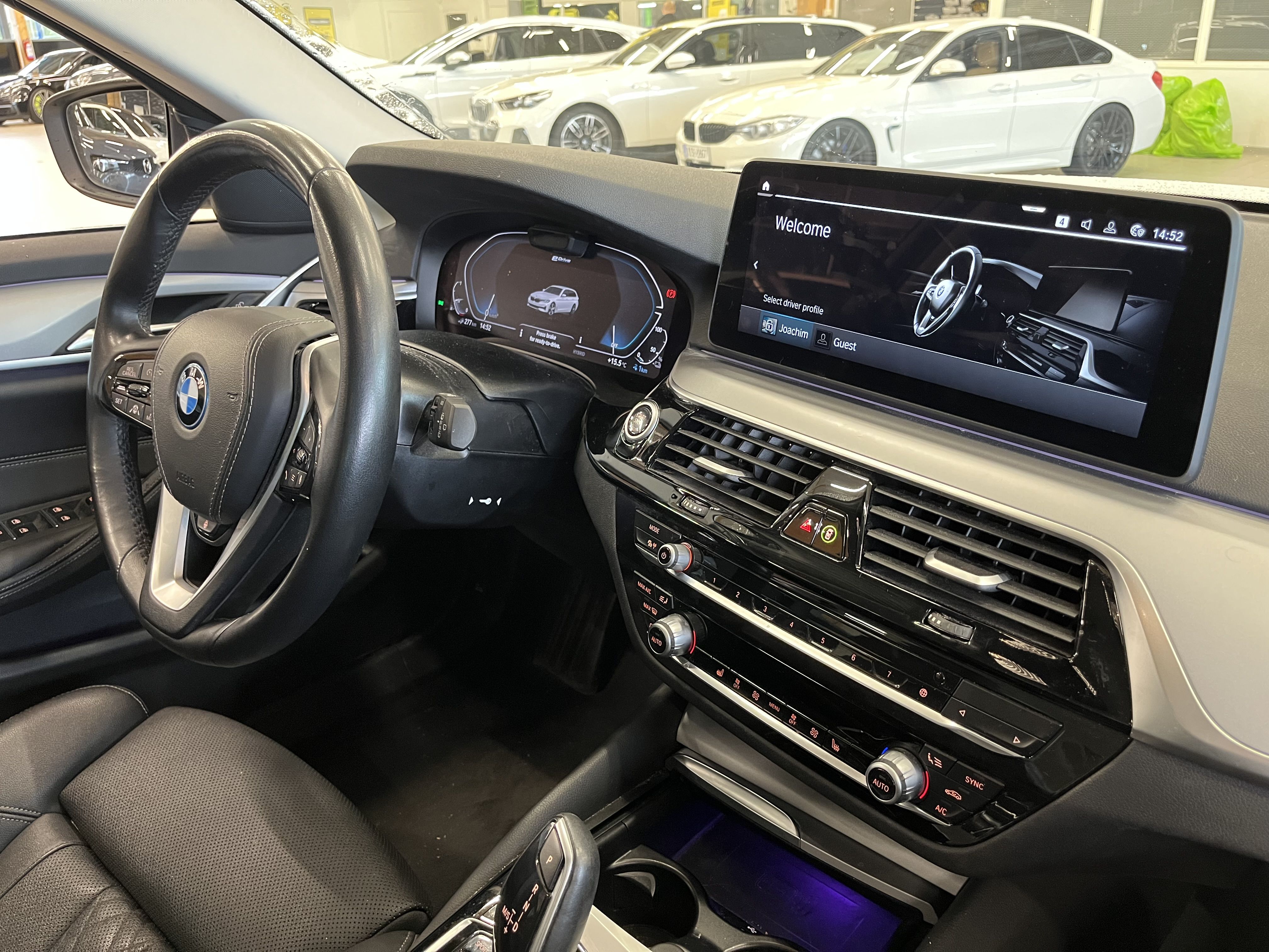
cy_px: 476
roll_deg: +2.0
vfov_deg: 53.1
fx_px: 953
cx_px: 634
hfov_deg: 67.3
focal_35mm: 26
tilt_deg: -23.1
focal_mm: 5.1
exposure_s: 1/49
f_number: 1.6
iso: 400
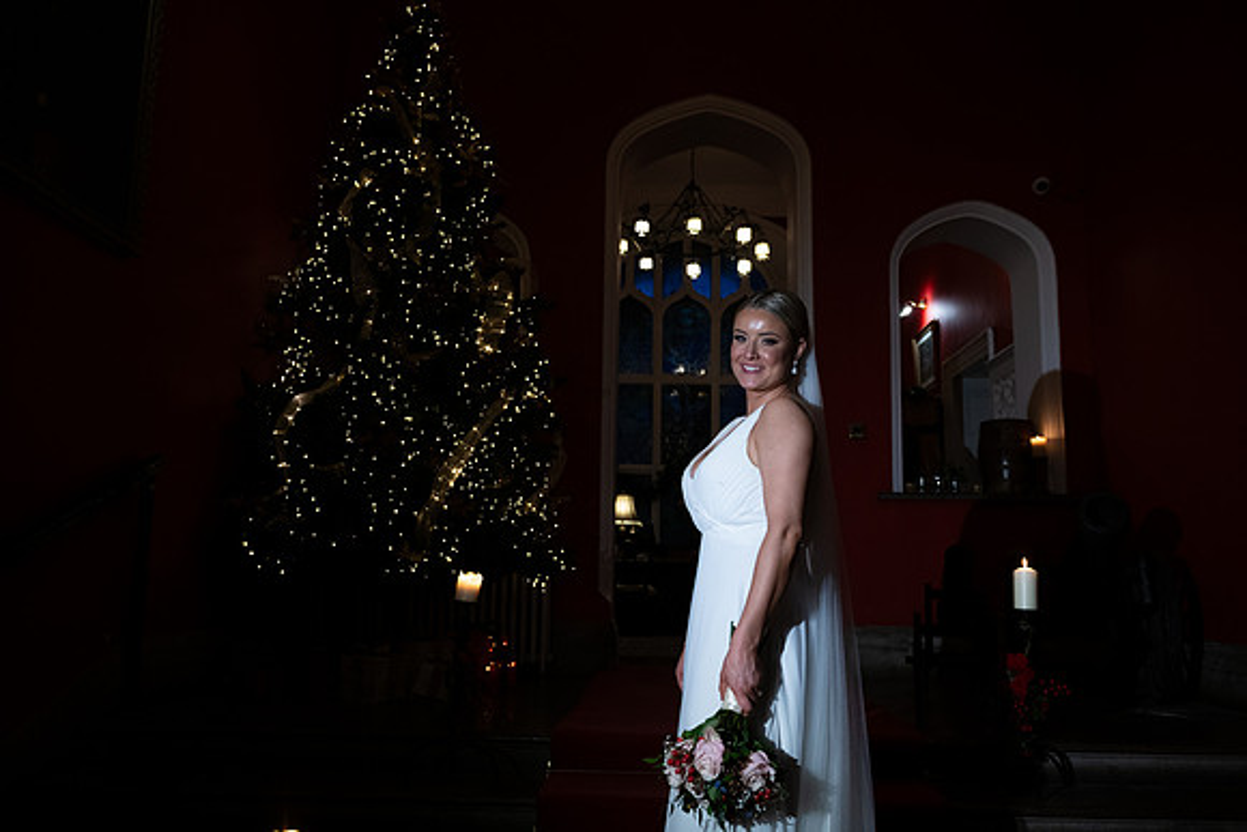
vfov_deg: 42.3
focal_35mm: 31
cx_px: 624
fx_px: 1074
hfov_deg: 60.3
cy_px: 416
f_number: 3.5
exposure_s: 1/160
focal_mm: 31
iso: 800
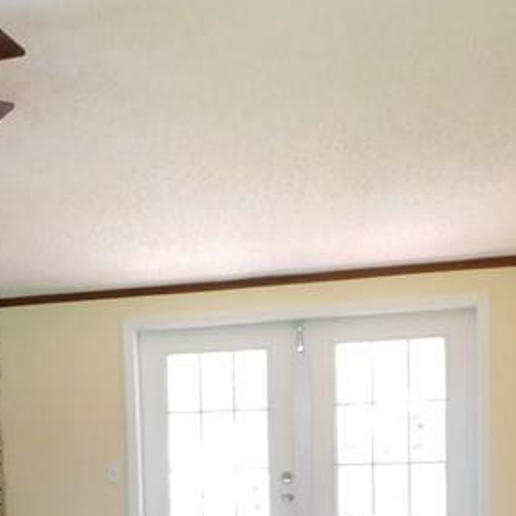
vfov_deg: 21.6
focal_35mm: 76
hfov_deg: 21.8
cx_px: -27
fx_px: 1282
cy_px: 570
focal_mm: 4.3
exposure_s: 1/25
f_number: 3.3
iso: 400
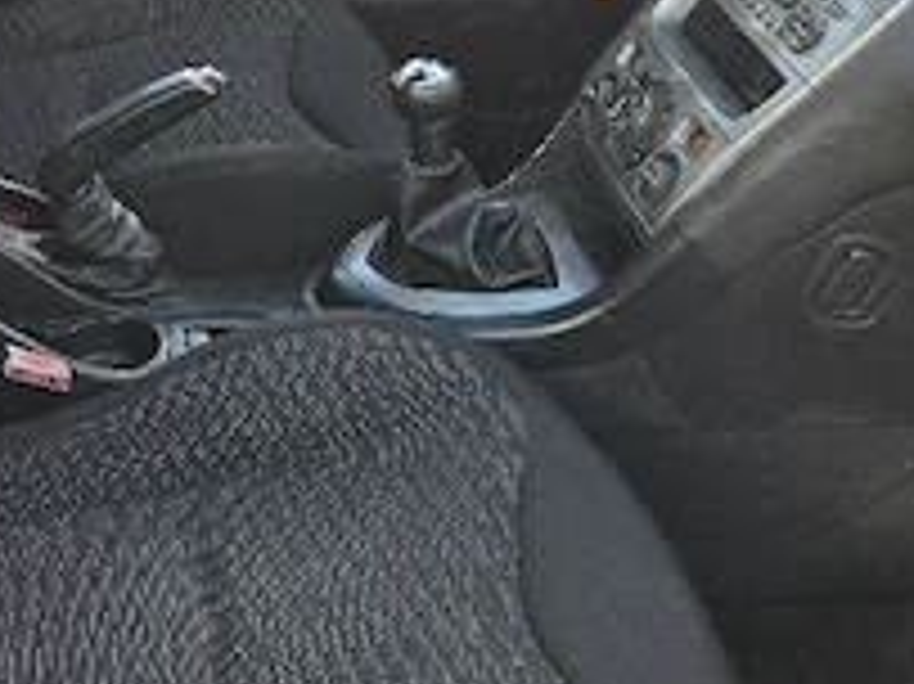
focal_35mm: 68
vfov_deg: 21.3
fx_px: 1794
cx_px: 203
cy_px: 112
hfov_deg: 28.1
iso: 80
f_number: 1.8
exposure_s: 1/182
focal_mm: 5.4
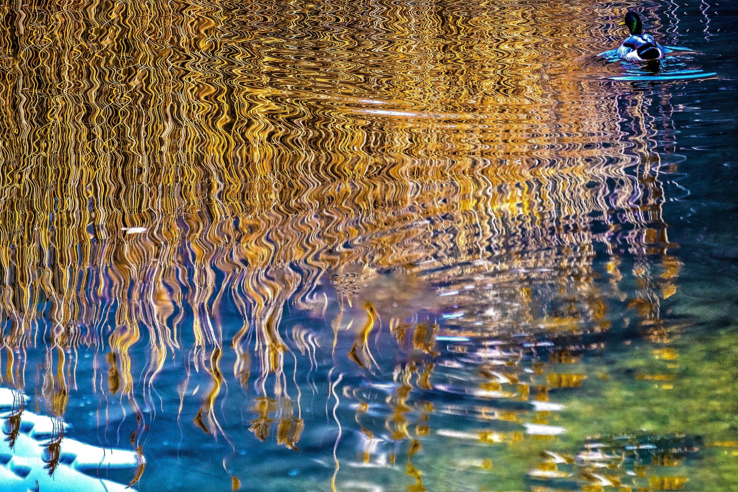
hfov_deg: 10.7
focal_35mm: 192
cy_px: 246
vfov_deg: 7.2
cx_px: 369
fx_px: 3936
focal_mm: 128
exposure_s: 1/50
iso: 500
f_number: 5
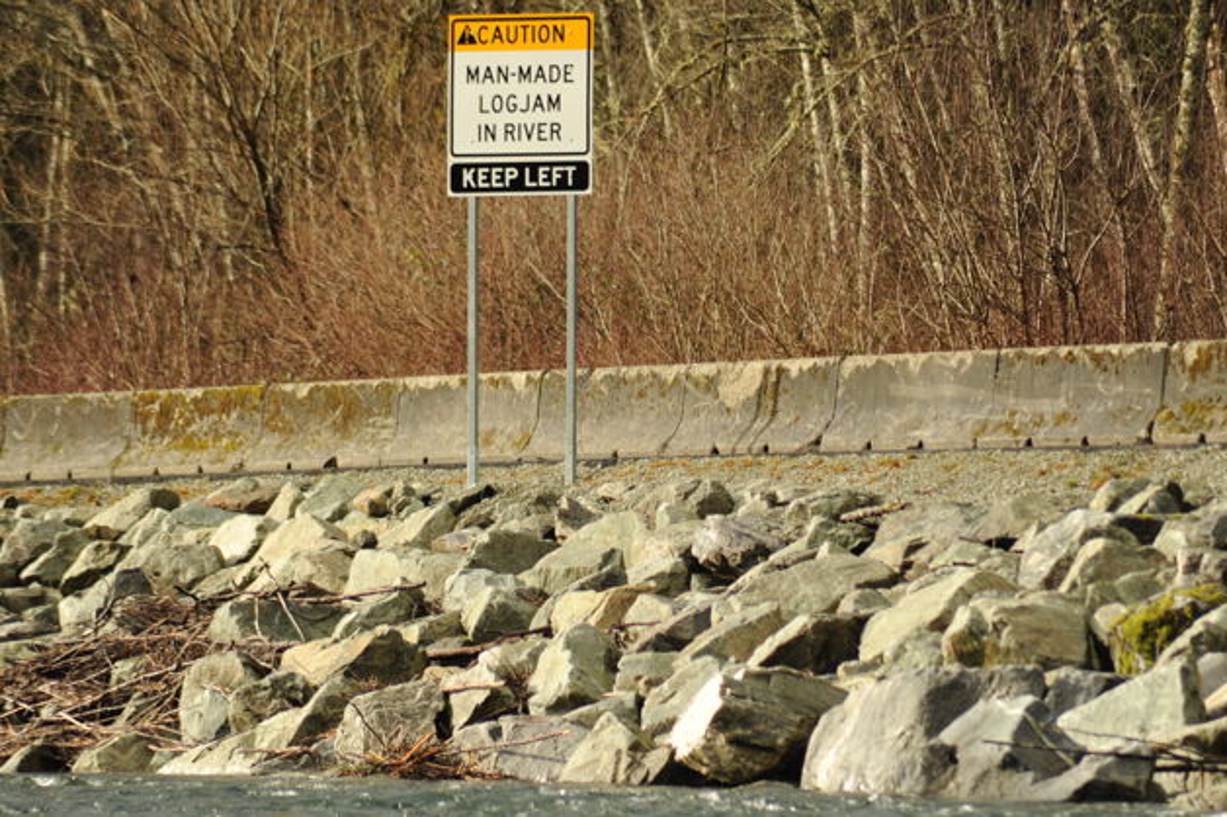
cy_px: 346
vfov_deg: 3.6
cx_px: 656
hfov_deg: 5.4
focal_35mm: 382
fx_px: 13012
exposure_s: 1/640
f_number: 5.6
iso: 320
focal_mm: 300
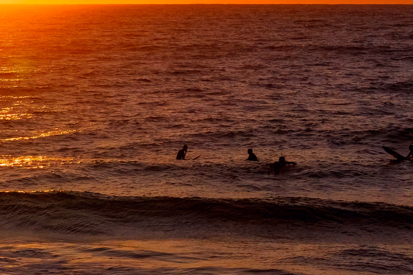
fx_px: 2535
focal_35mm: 221
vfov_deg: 6.2
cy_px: -3
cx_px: -8
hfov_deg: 9.2
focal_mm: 70
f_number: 8
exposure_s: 1/5000
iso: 640
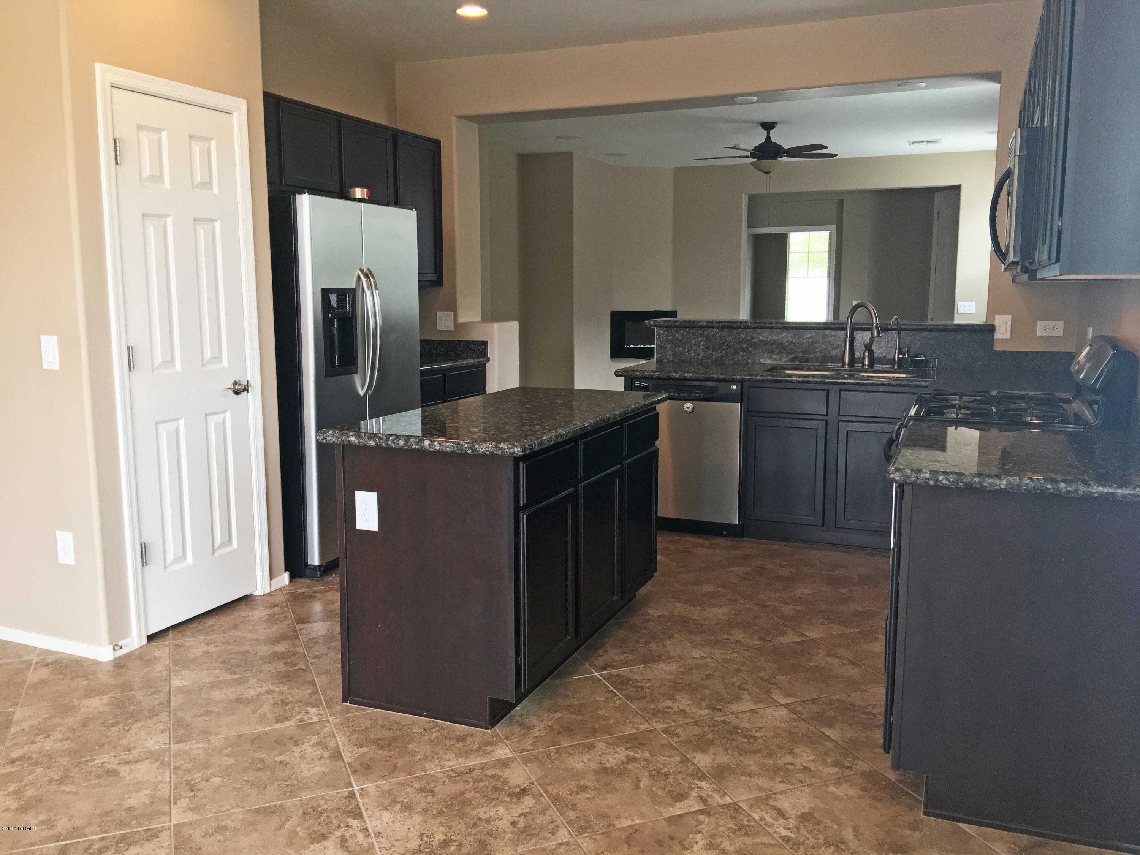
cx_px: 570
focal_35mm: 29
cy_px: 428
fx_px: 955
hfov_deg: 61.7
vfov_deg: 48.2
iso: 50
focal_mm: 4.15
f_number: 2.2
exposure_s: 1/33
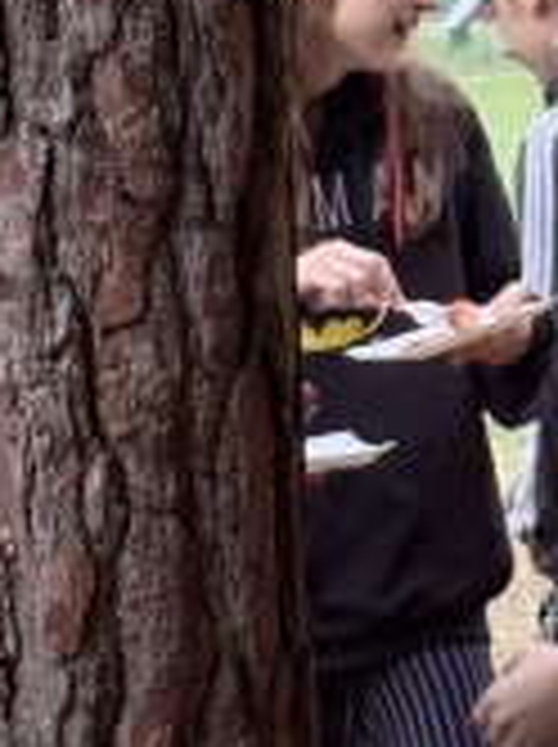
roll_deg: -0.2
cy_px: 346
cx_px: 711
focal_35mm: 174
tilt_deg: -5.6
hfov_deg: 8.4
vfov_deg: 11.4
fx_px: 3749
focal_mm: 6.76
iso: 250
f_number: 1.78
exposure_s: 1/33
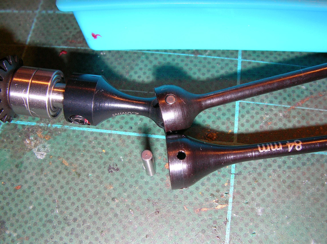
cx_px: 164
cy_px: 122
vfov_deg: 37.7
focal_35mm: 38
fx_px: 359
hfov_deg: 49.0
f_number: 5.8
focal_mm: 5.8
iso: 100
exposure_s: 1/30
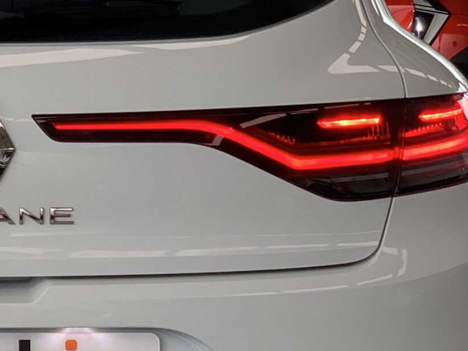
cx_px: -80
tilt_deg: -7.9
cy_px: 235
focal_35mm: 163
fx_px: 2204
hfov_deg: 11.9
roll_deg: -0.3
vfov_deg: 9.1
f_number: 2.4
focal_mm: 6
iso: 64
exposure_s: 1/122
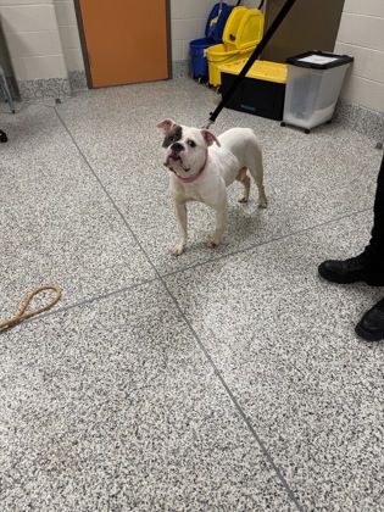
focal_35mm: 24
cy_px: 256
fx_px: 355
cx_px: 192
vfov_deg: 71.6
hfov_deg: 56.8
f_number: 1.78
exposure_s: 1/121
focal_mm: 6.76
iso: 100
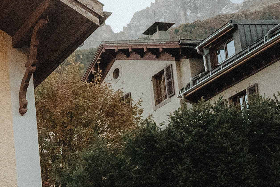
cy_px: 265
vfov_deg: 16.2
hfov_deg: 19.2
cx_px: -233
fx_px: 606
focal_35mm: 78
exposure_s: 1/5000
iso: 2500
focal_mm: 14
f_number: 3.2
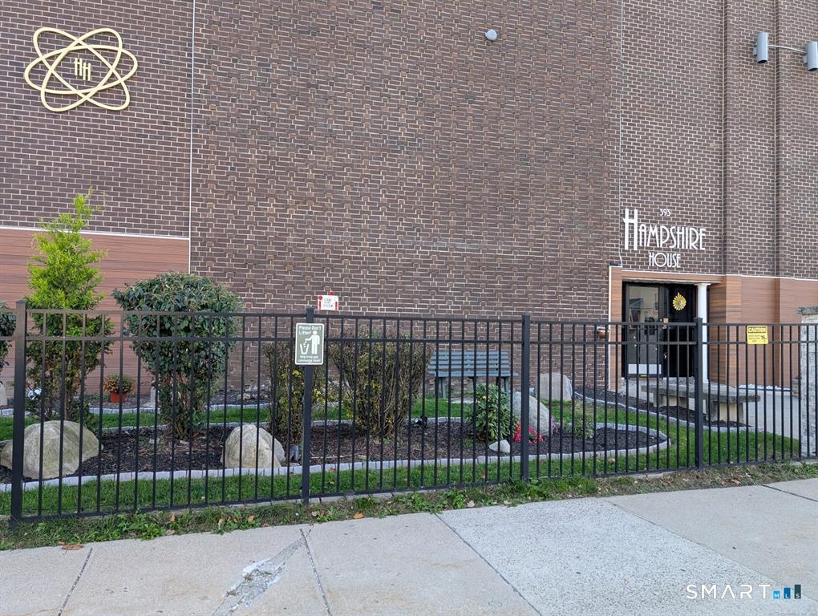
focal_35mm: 24
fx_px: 568
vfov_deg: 56.9
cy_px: 308
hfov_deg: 71.5
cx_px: 409
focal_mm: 6.9
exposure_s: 1/297
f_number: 1.68
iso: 107
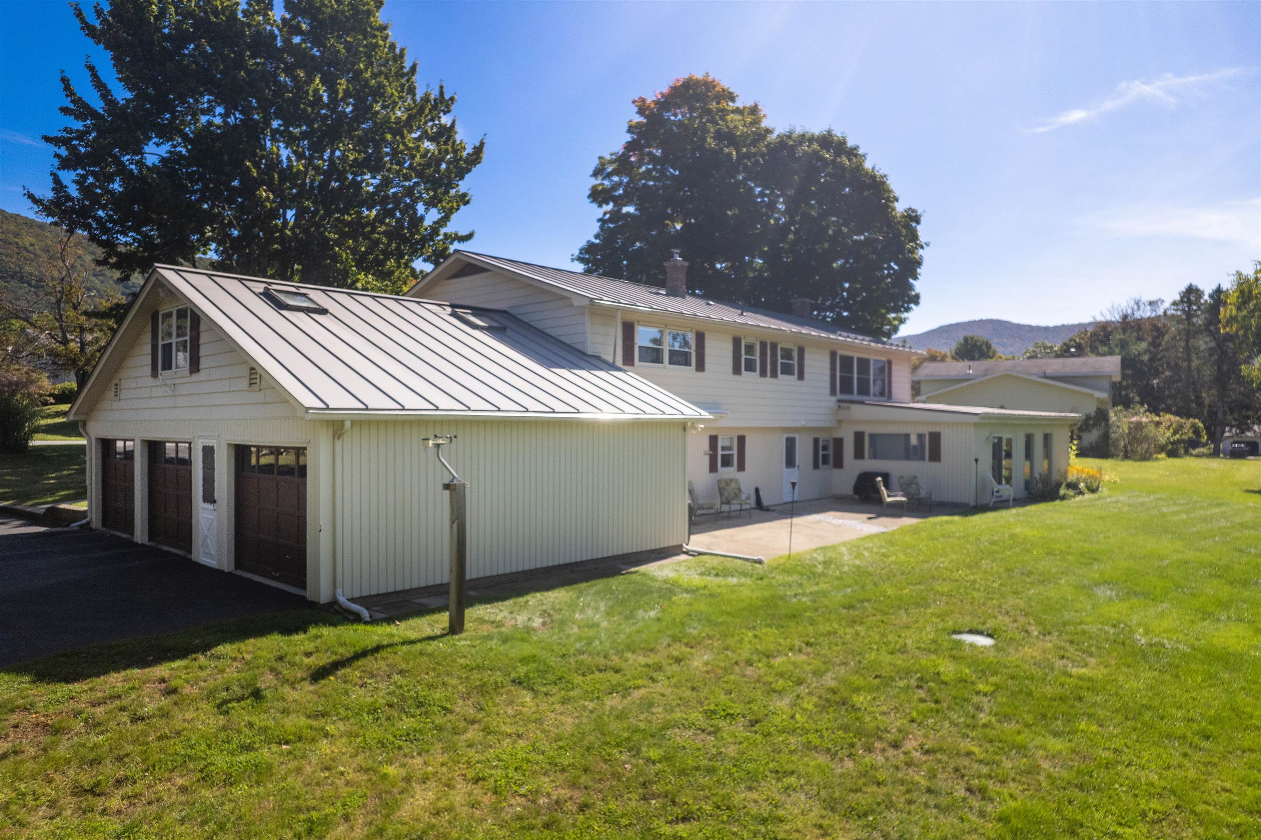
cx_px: 630
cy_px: 420
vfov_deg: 57.2
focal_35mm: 22
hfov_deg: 78.6
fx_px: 770
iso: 100
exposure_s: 1/250
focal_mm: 8.38
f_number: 2.8
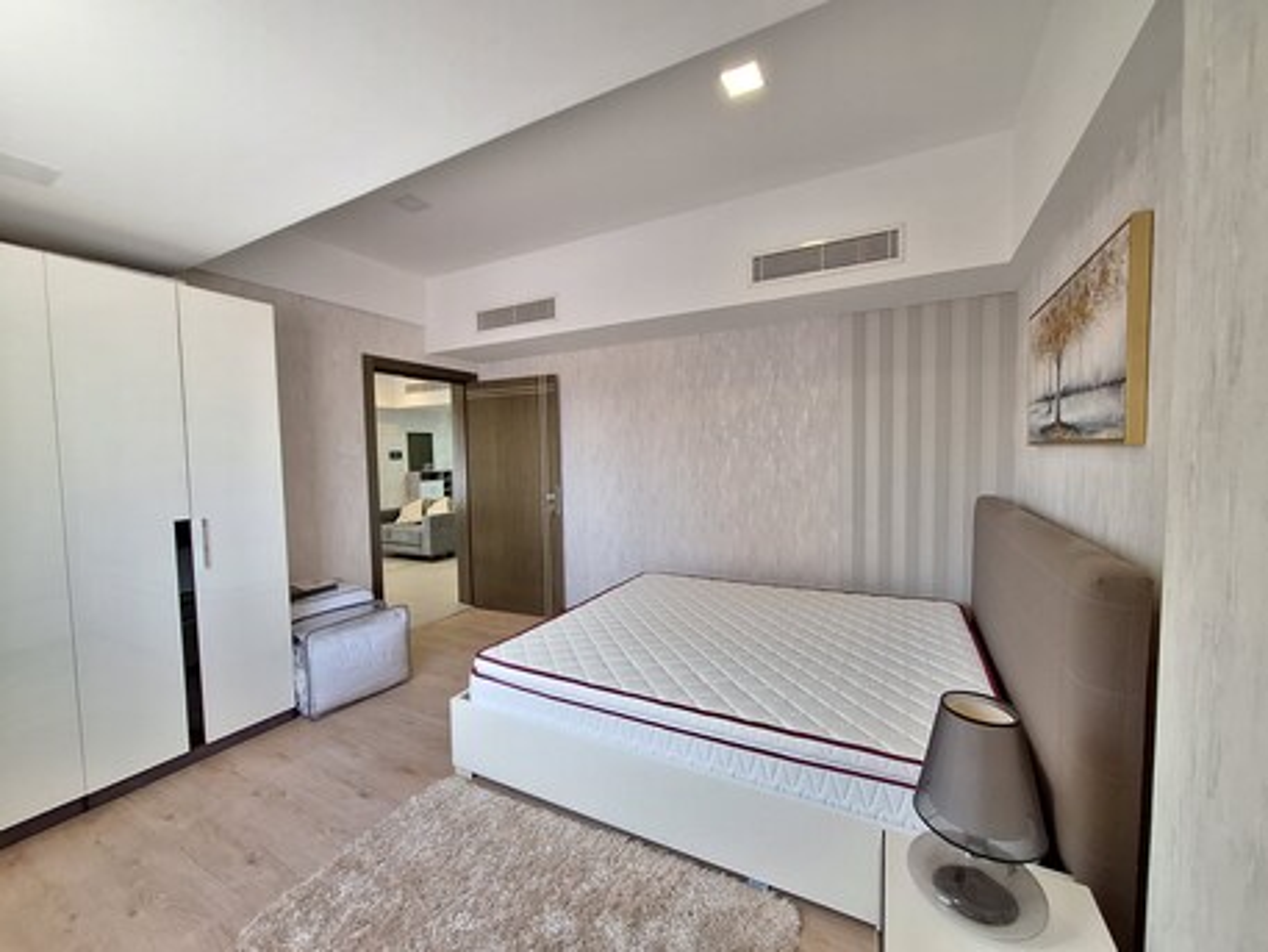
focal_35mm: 13
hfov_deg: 106.2
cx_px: 634
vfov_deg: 89.9
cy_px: 476
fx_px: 476
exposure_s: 1/50
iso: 160
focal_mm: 1.74
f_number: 2.2
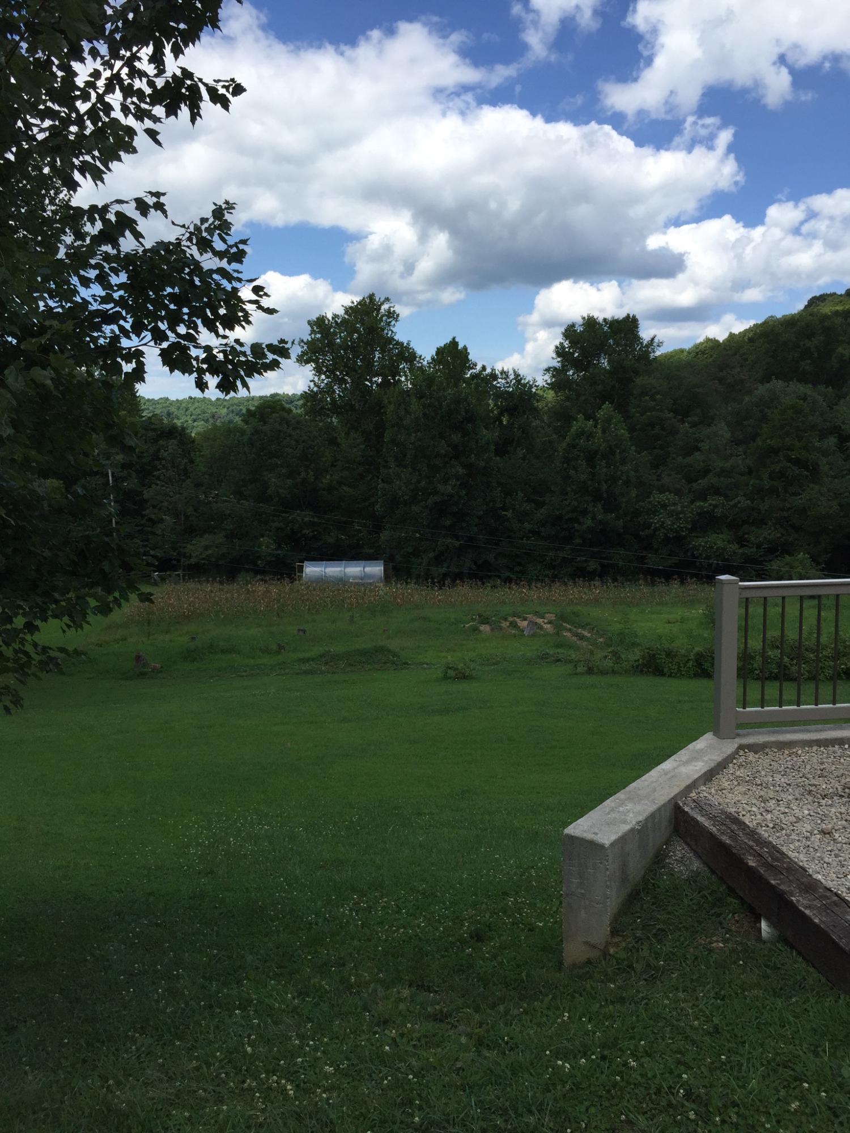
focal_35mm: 29
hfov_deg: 48.2
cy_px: 566
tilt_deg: -8.6
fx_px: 949
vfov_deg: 61.7
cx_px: 425
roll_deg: -0.7
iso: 32
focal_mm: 4.15
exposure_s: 1/2198
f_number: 2.2
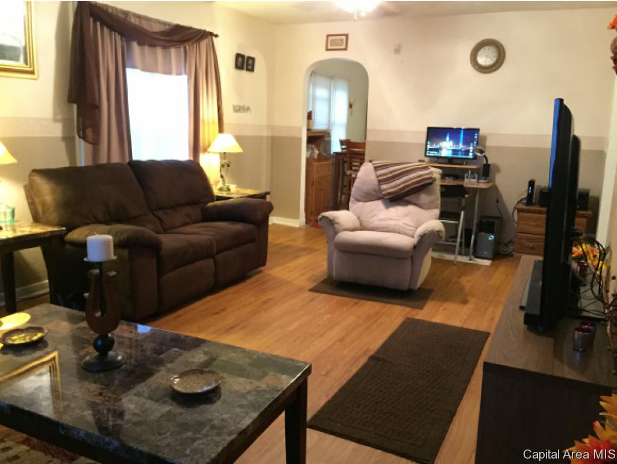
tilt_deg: -11.7
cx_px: 308
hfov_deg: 61.6
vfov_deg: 48.3
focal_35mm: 29
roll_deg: -0.7
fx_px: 517
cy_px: 232
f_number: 2.2
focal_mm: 4.15
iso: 320
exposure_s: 1/15
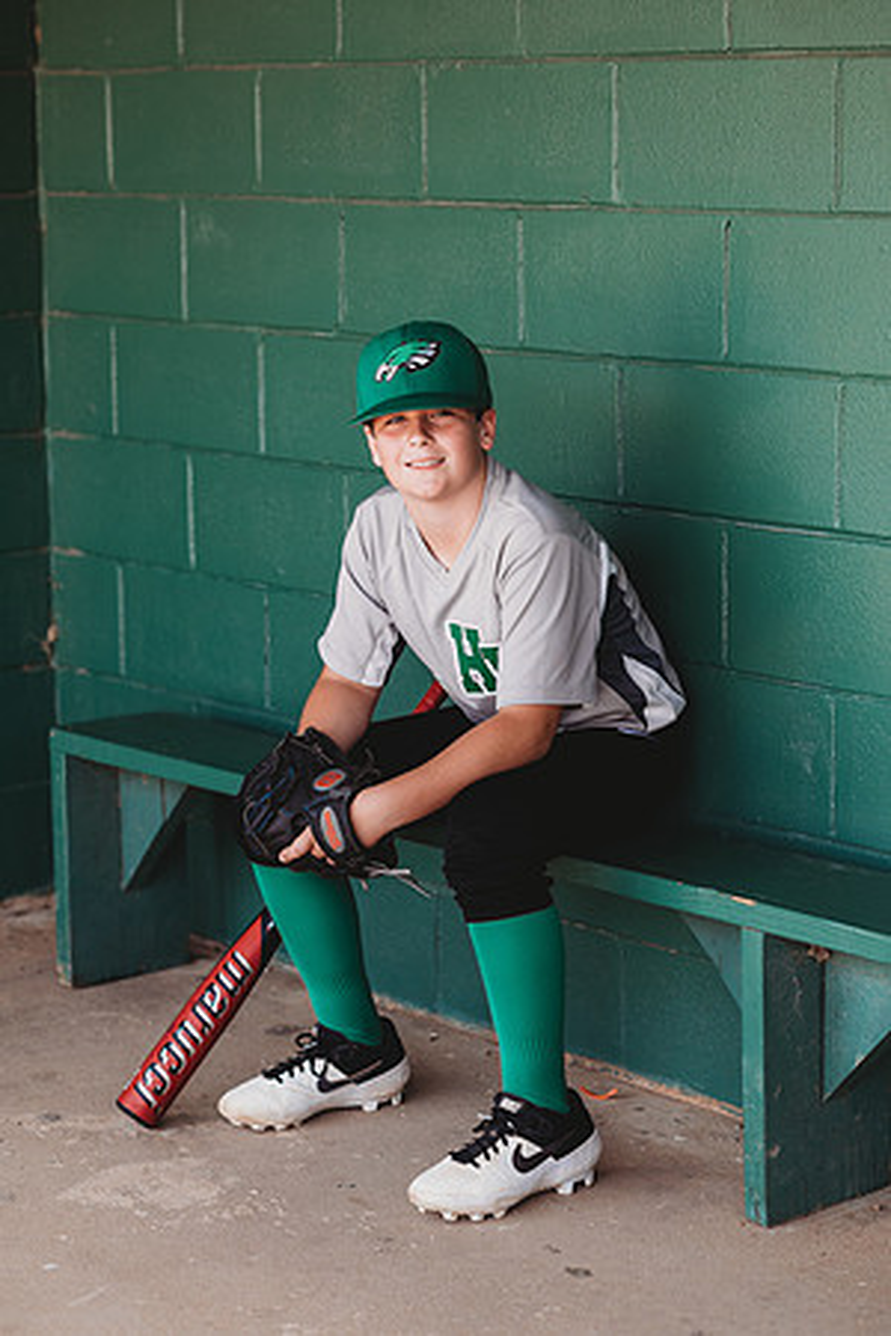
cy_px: 668
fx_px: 3155
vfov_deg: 23.9
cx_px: 446
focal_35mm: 85
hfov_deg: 16.1
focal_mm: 85
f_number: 2.8
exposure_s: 1/250
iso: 200
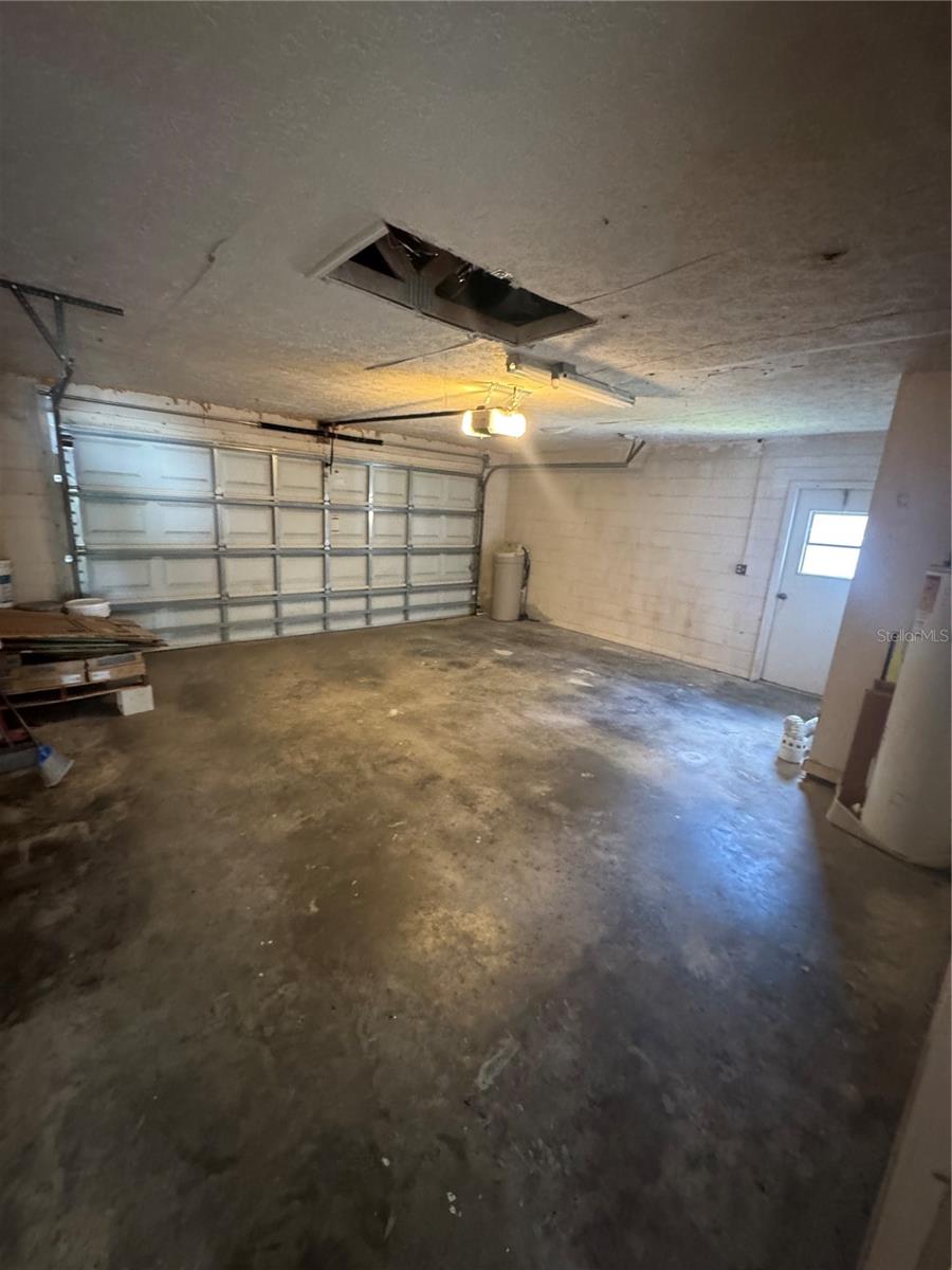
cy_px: 635
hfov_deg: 85.7
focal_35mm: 14
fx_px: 513
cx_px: 476
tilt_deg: -13.1
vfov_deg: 102.1
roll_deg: -3.3
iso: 1000
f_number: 2.2
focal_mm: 2.22
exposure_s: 1/40
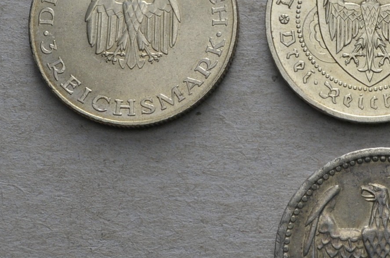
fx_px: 1340
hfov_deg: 16.2
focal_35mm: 124
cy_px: 34
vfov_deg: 11.0
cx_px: 386
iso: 400
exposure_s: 1/200
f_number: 14
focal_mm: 30
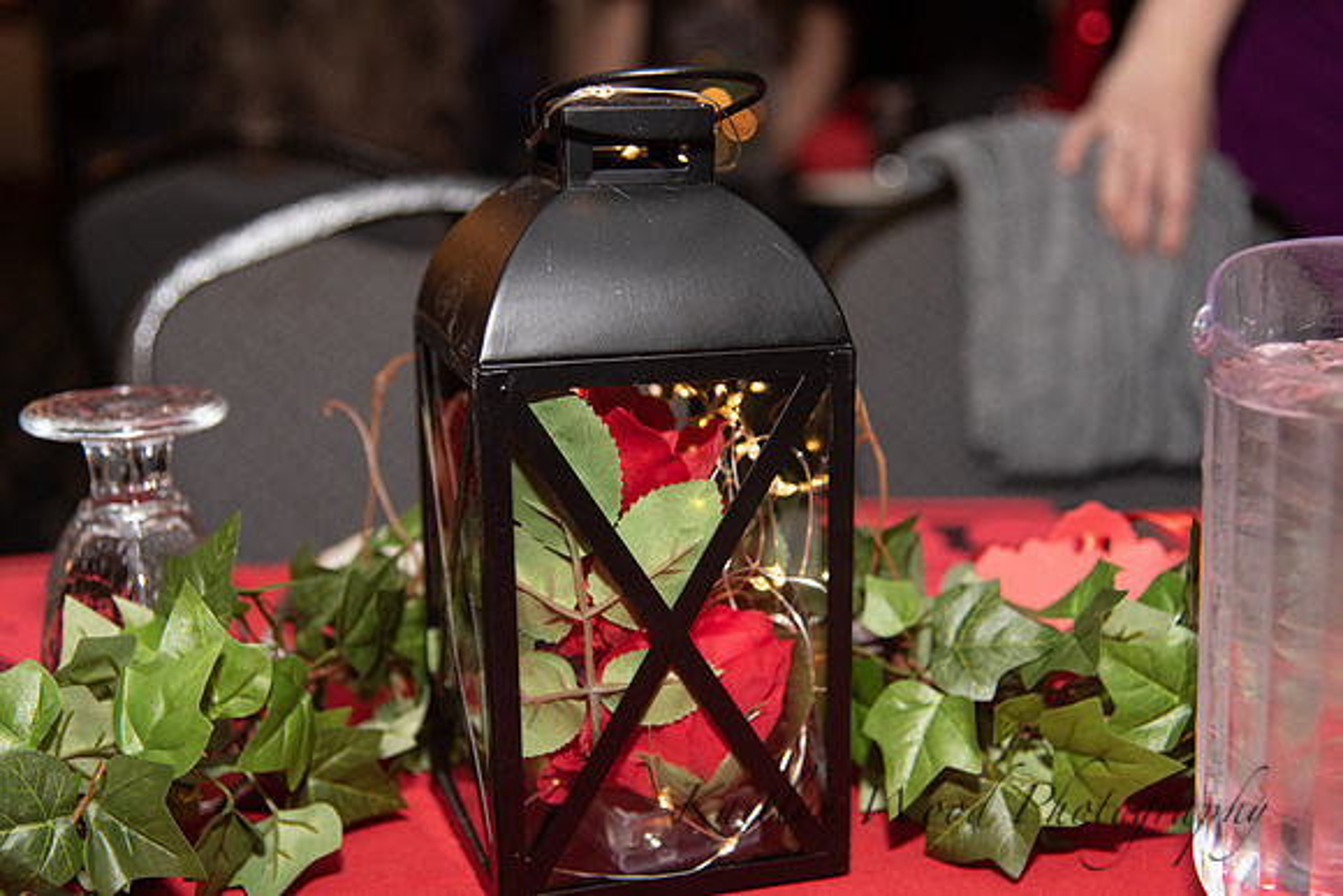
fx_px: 1940
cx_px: 672
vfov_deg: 26.0
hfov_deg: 38.2
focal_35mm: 52
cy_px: 448
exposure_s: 1/200
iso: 800
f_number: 4
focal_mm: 52
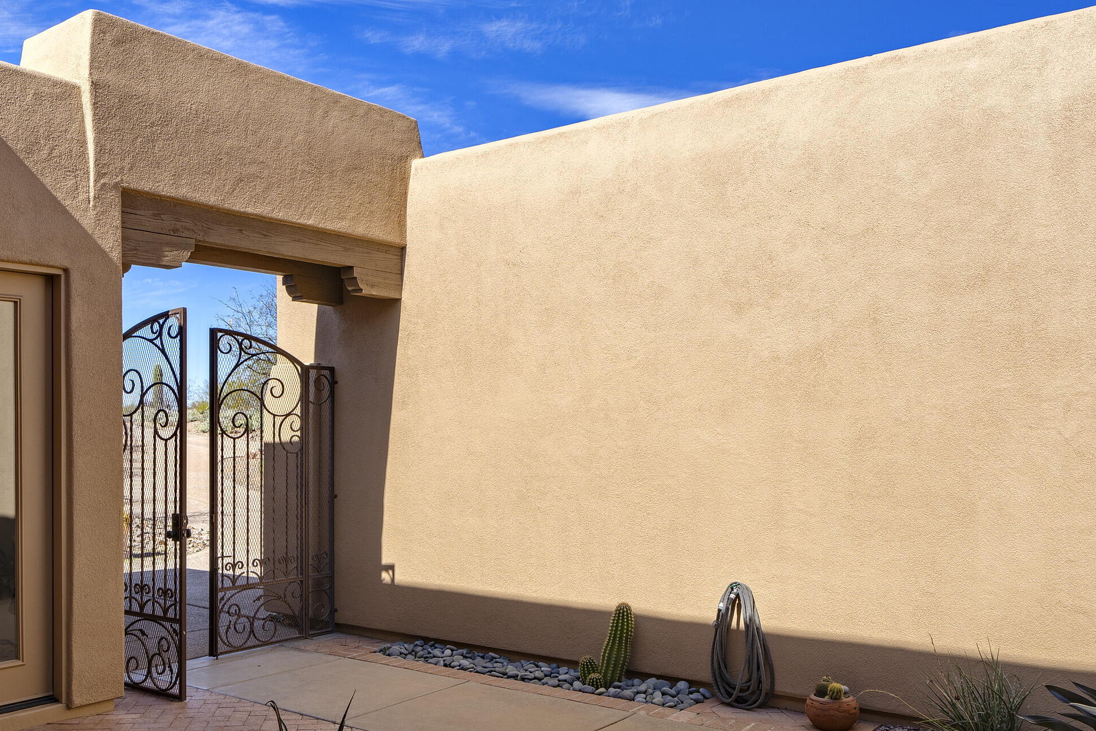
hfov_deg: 58.7
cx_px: 522
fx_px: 974
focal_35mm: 32
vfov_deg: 41.0
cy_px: 426
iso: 100
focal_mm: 22
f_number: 9
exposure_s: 1/125
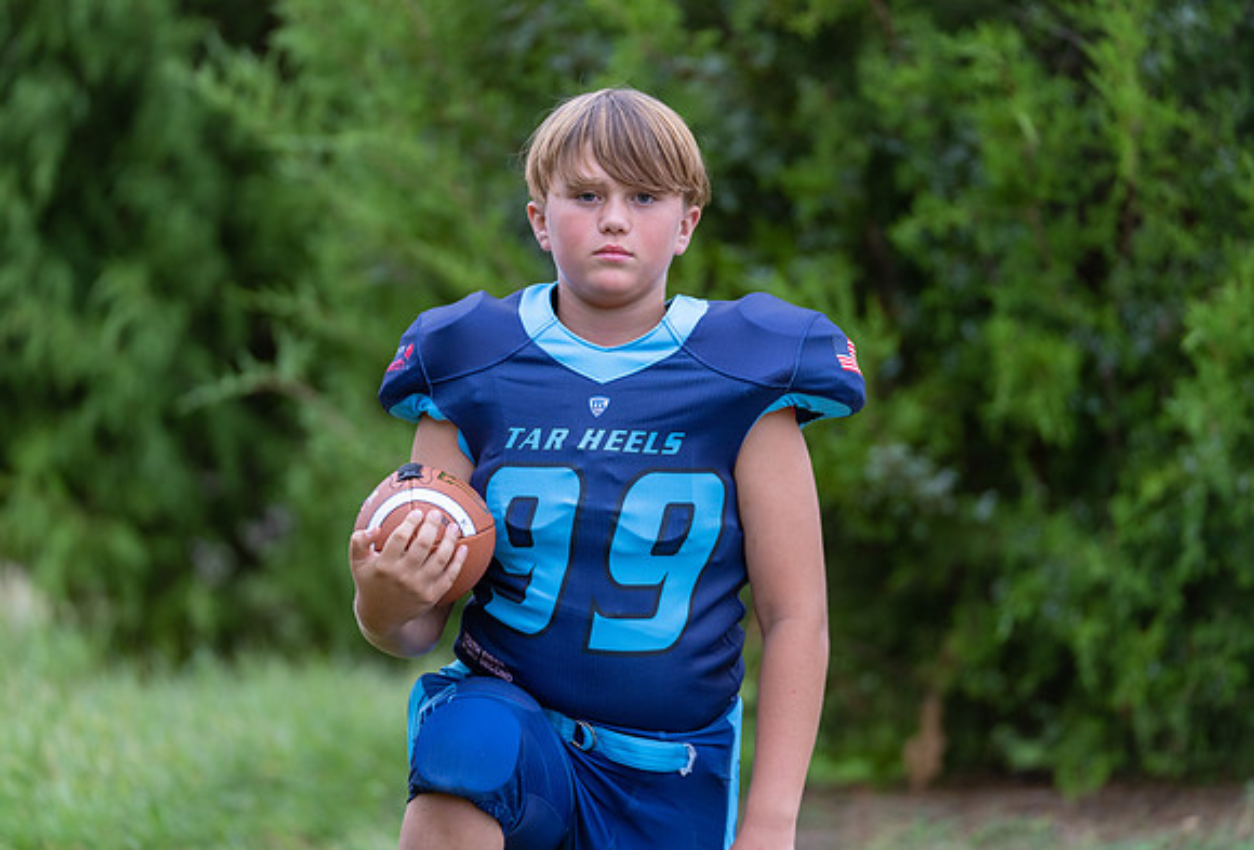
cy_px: 392
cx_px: 629
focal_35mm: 157
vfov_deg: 8.8
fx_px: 5499
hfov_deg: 13.0
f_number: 2.8
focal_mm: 144
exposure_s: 1/320
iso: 500
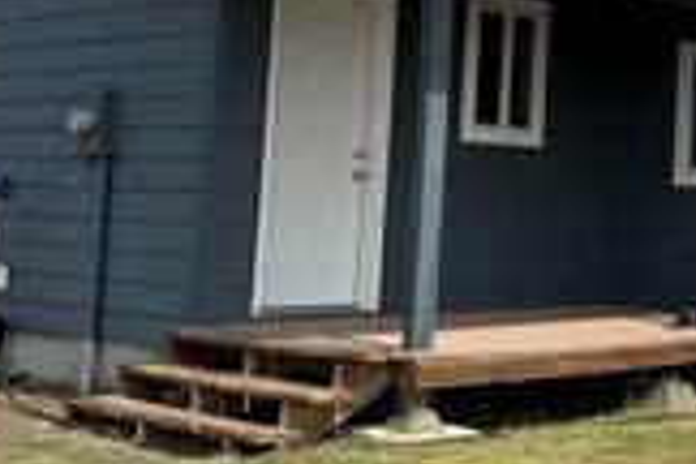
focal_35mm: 77
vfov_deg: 17.5
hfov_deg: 24.2
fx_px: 1489
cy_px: 71
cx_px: 808
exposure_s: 1/6173
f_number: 1.78
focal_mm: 6.76
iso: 80
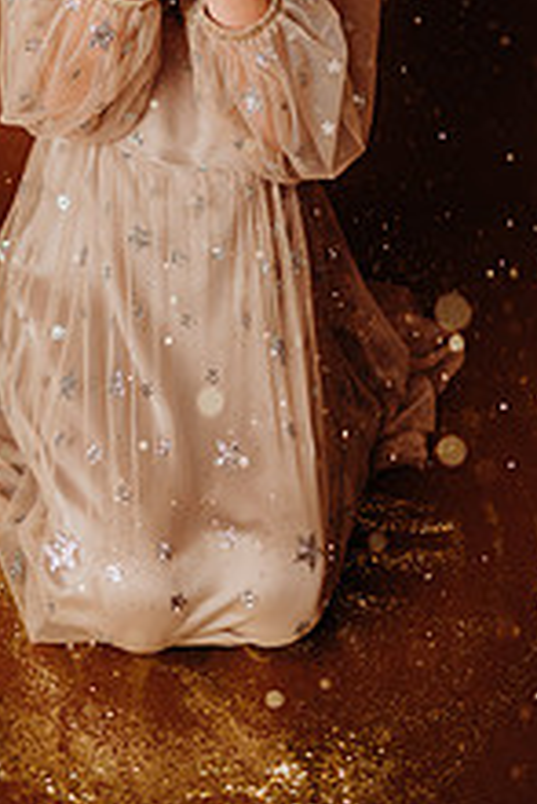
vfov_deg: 36.8
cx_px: 223
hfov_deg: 27.5
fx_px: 1095
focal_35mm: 49
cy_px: 29
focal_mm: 24
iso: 100
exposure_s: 1/160
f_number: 2.5
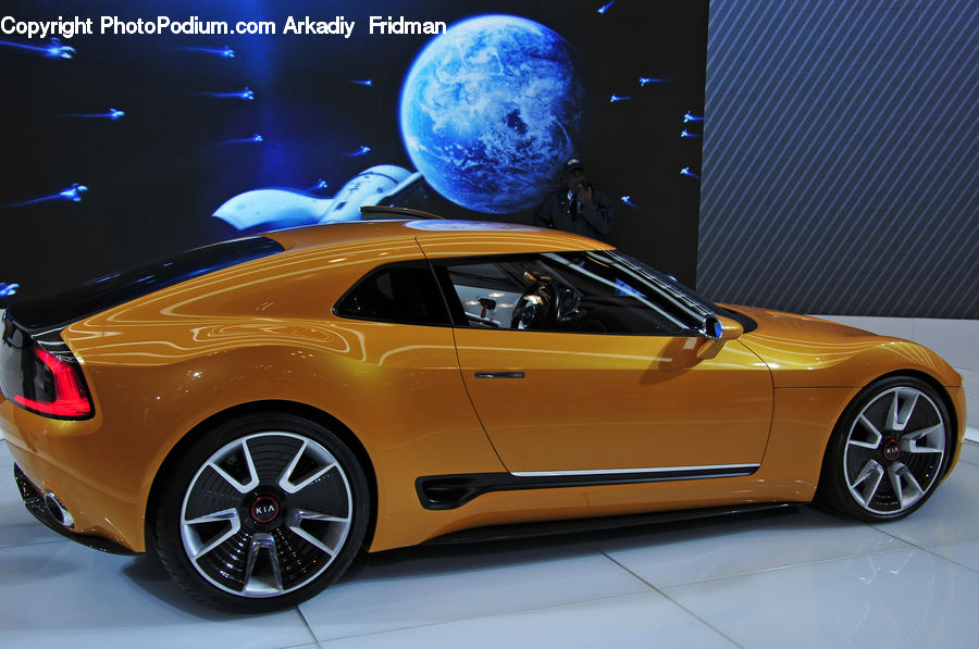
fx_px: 1059
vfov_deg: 34.1
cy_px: 324
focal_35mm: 39
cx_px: 490
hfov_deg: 49.6
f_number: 7.1
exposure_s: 1/60
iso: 200
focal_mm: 26
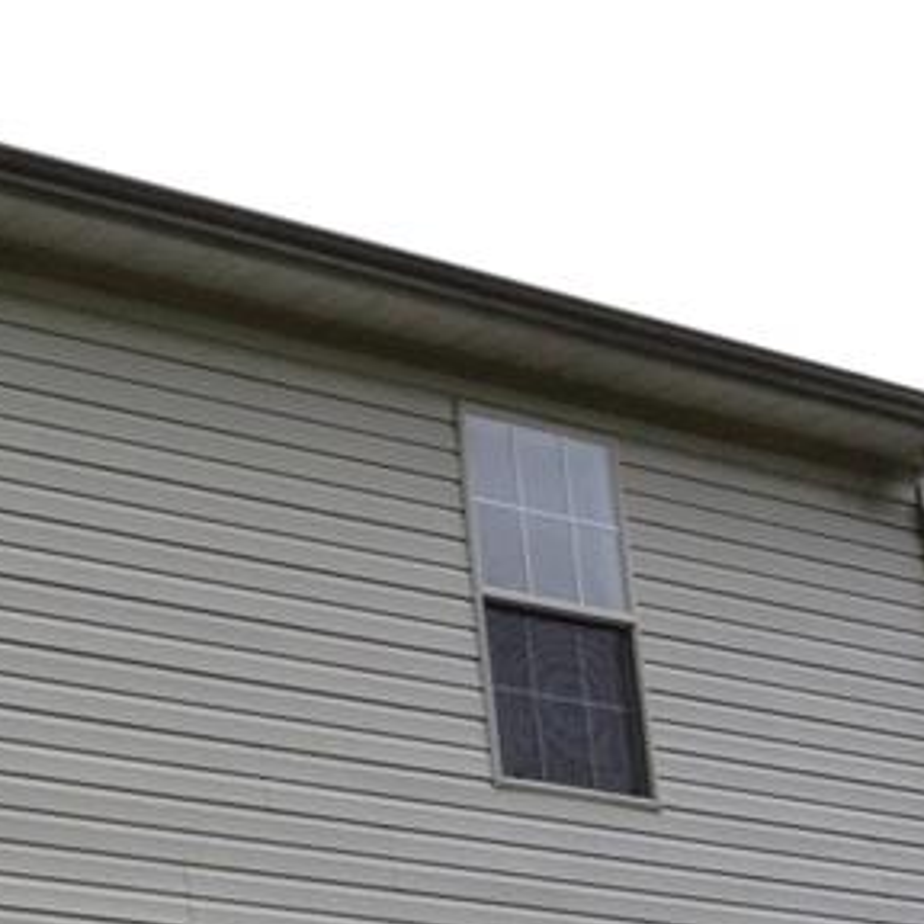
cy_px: 889
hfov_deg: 14.8
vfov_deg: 15.6
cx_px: -433
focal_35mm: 110
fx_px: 3322
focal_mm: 4.28
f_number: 2.4
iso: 50
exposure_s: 1/60
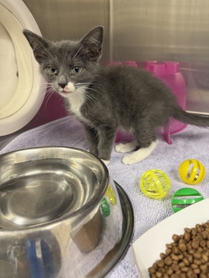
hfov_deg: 56.8
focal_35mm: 24
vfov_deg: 71.6
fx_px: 193
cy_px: 139
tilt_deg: -28.5
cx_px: 104
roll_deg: +2.7
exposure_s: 1/60
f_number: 1.78
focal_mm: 6.76
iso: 200
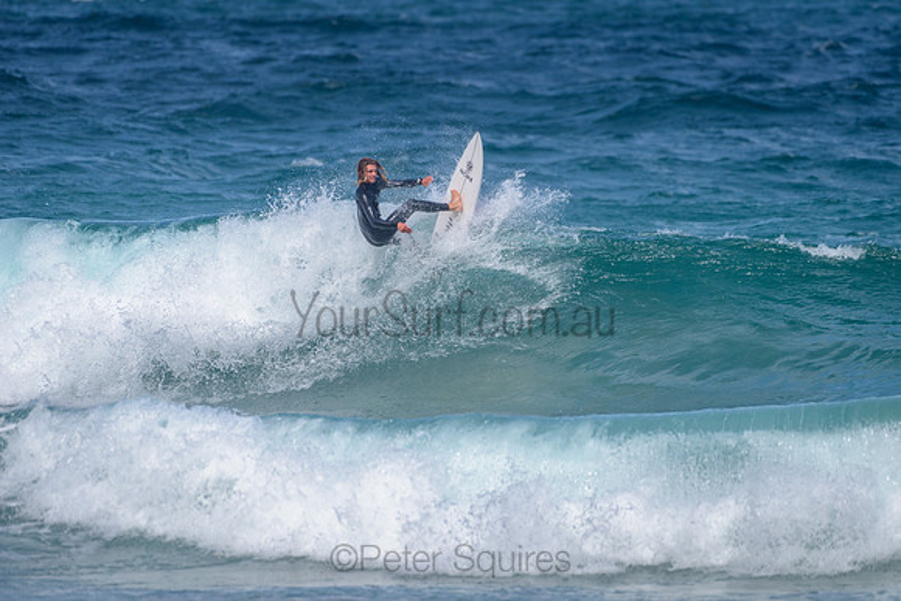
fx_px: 15354
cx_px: 550
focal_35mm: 613
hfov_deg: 3.4
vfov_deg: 2.2
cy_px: 267
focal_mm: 500
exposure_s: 1/2000
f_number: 5.6
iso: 125
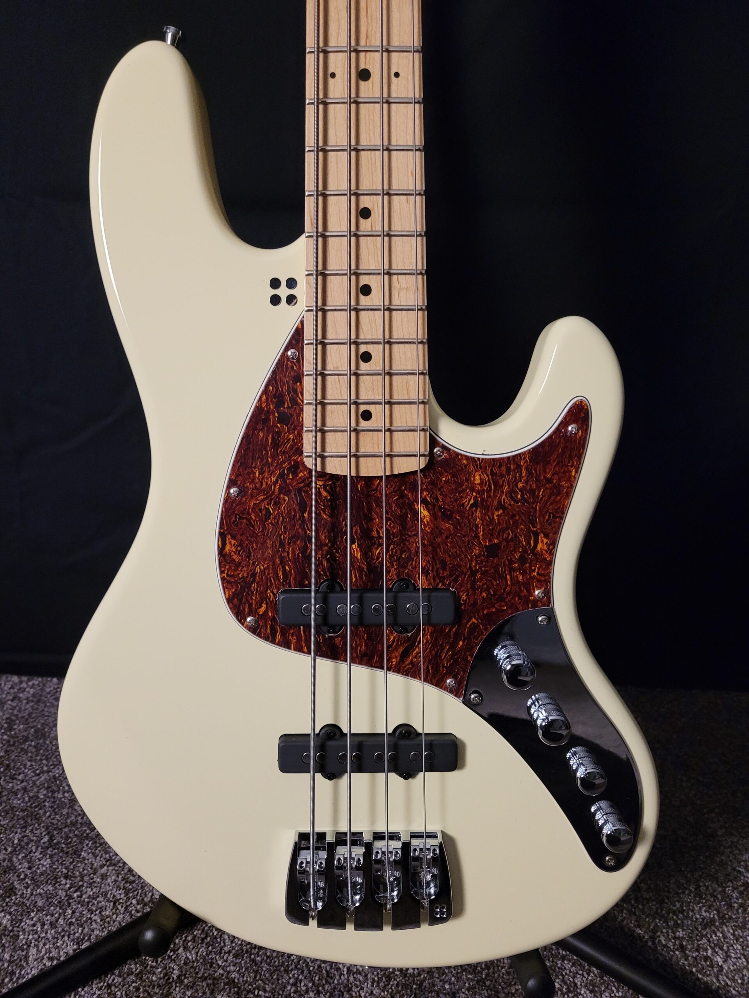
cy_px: 499
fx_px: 750
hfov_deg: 53.1
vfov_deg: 67.3
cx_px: 374
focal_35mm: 26
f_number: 1.8
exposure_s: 1/30
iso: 640
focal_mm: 5.4
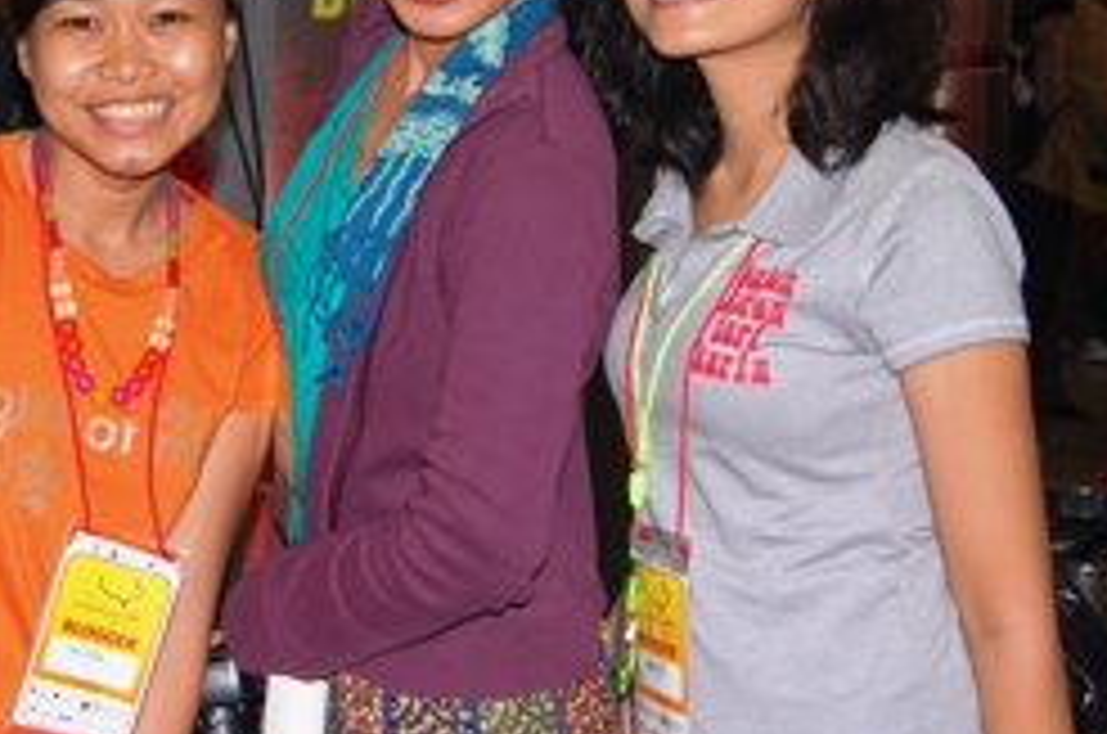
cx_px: 212
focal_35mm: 60
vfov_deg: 22.3
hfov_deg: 32.5
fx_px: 1841
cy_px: 169
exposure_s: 1/60
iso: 200
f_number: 3.8
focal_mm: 22
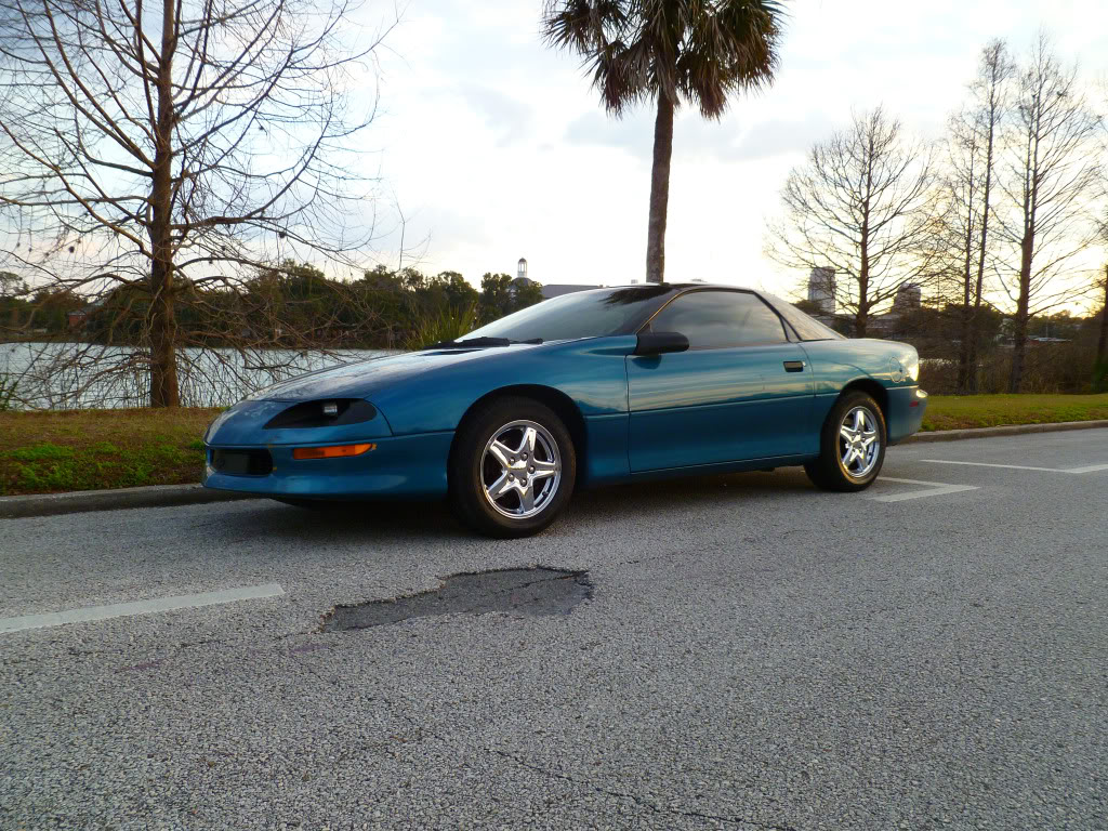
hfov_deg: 63.4
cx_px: 554
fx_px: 896
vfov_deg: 49.7
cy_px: 416
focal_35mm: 28
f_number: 3.3
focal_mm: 5
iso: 160
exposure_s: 1/100
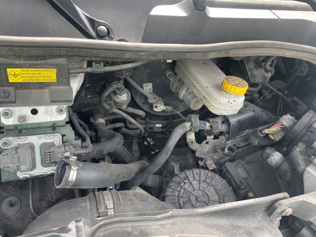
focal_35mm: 26
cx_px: 158
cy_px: 118
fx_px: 237
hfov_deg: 67.3
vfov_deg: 53.1
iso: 50
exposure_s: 1/121
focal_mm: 4.2
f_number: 1.6
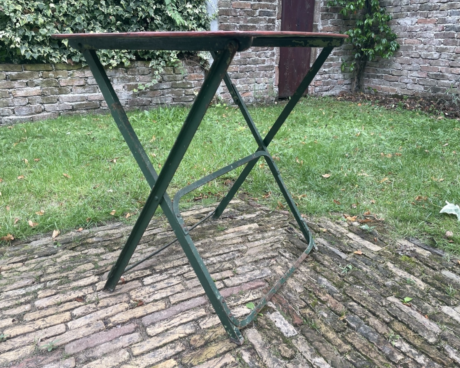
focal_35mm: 28
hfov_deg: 62.2
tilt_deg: -20.9
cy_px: 187
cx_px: 232
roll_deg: +0.2
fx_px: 381
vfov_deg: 51.5
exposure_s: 1/200
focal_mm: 4.2
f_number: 1.6
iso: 32
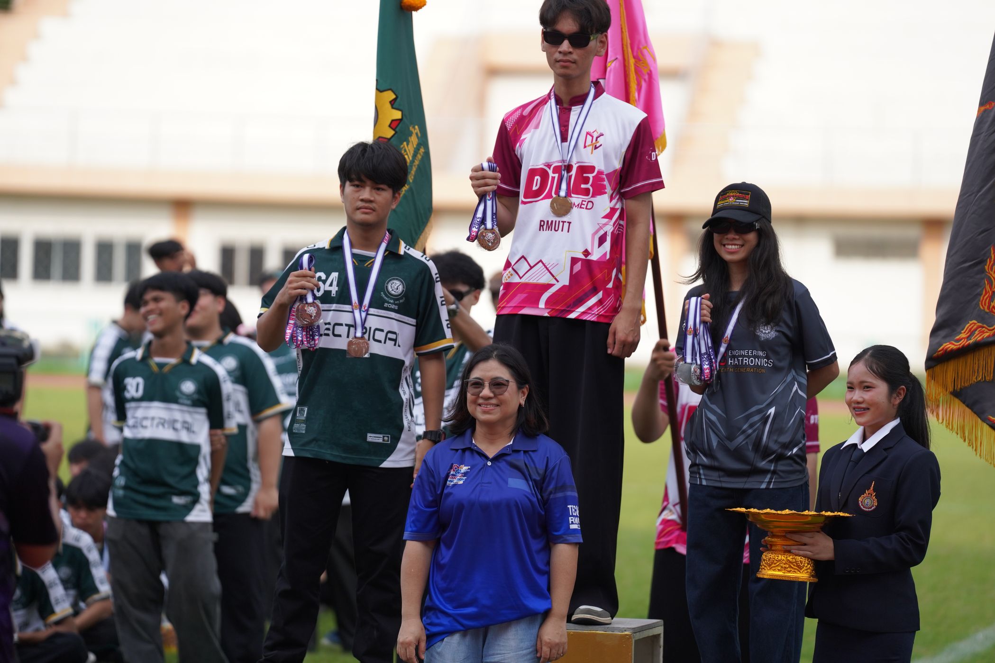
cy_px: 332
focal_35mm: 200
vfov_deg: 6.9
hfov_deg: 10.3
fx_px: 5527
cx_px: 498
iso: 500
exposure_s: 1/2500
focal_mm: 200
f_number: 2.8
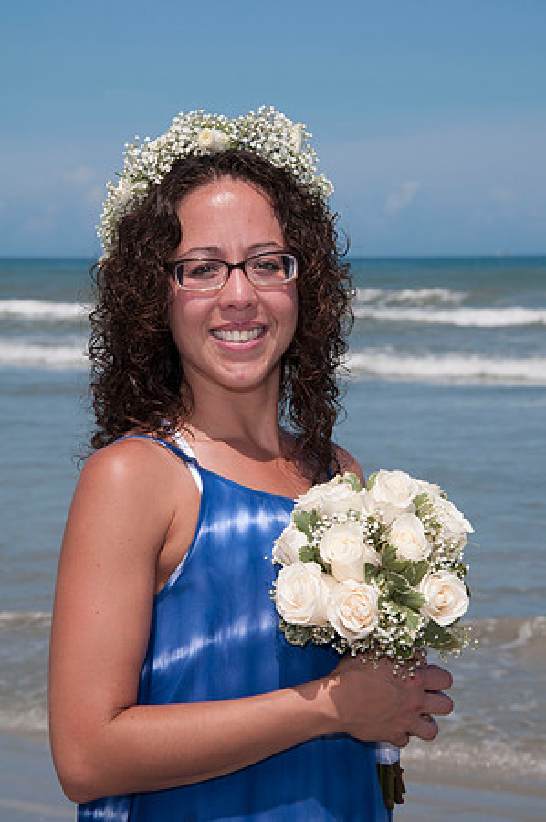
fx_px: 2736
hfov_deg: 11.4
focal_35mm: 120
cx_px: 273
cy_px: 411
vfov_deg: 17.1
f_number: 11
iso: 100
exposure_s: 1/250
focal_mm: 80
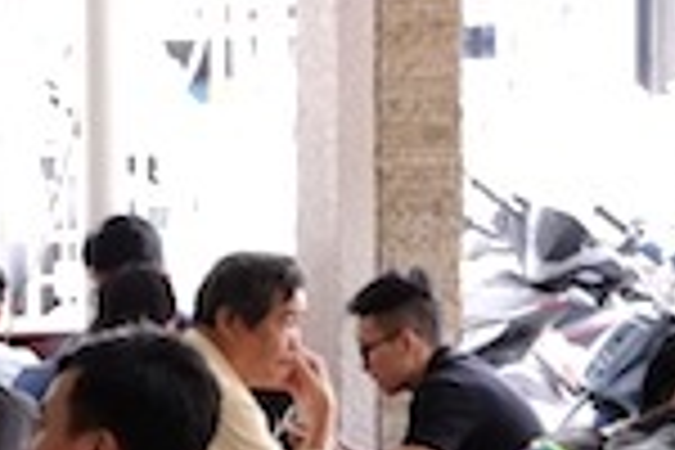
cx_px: 351
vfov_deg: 6.2
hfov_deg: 9.4
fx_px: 4087
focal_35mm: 218
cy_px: 619
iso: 1600
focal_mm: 27
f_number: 5.6
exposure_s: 1/60
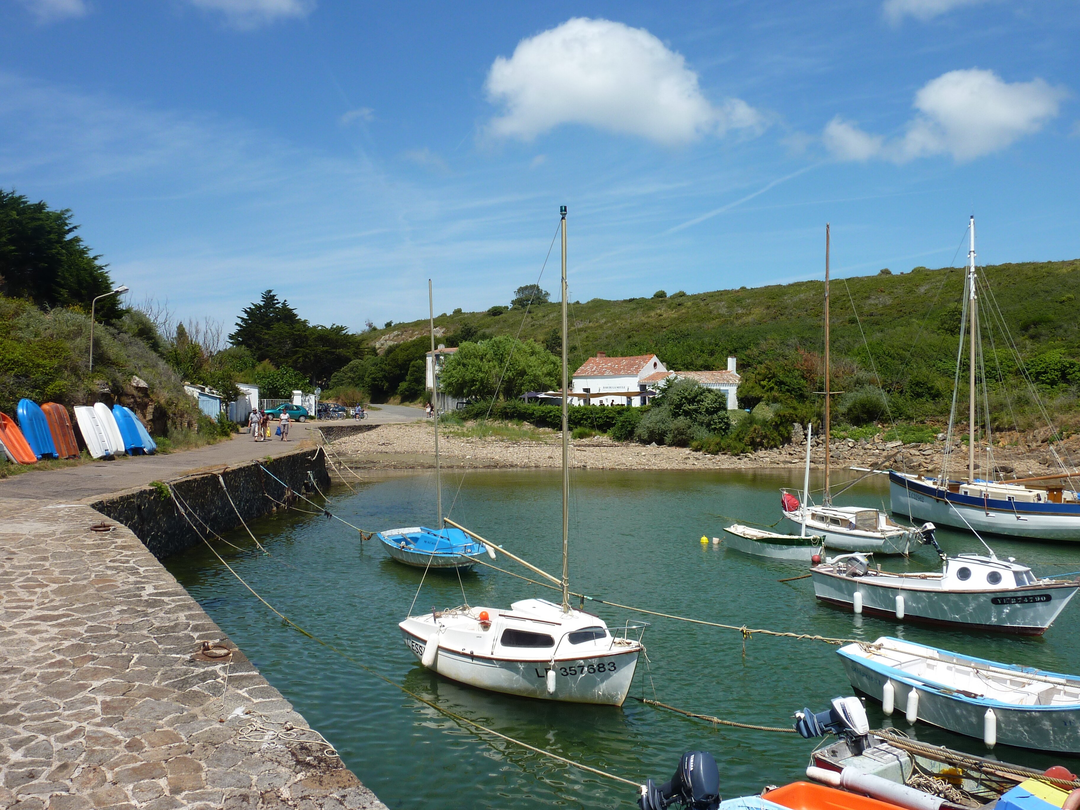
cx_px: 540
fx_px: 936
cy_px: 405
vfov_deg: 46.8
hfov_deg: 60.0
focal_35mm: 30
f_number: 5.6
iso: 80
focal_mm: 5
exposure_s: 1/500
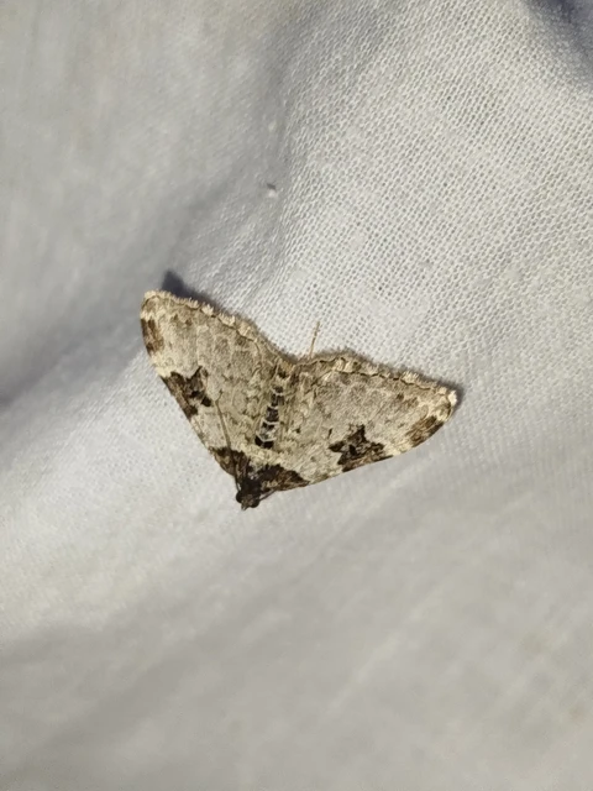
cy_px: 396
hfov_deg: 21.3
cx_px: 296
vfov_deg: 28.2
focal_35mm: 69
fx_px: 1576
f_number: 1.7
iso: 80
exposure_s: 1/50
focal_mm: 5.31
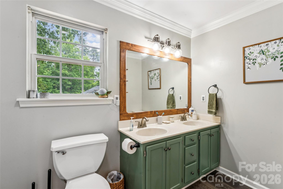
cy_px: 94
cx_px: 142
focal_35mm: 16
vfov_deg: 72.0
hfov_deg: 95.0
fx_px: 130
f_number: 13
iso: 100
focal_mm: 16.5
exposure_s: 1/1.67
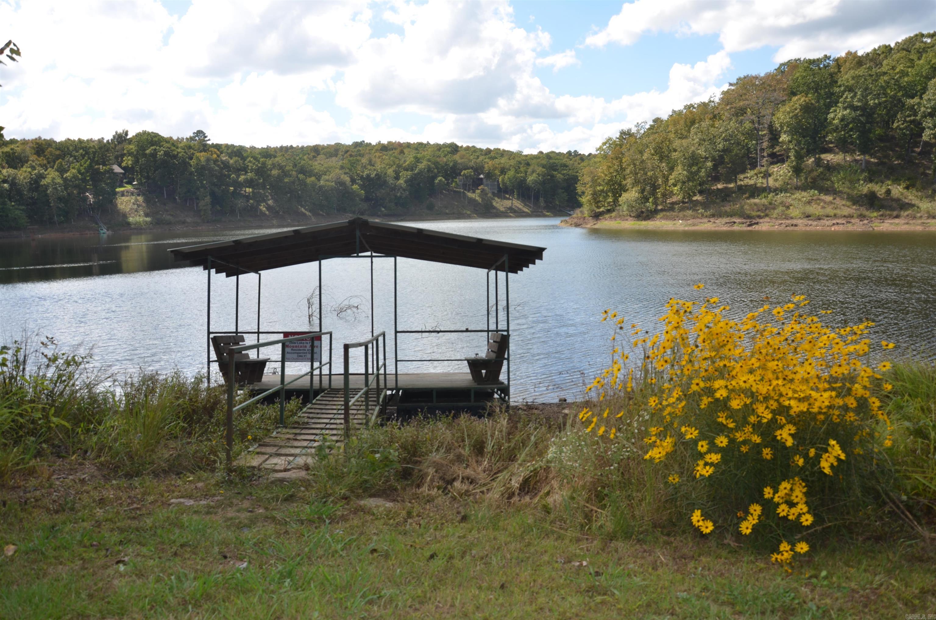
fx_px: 700
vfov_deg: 47.7
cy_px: 310
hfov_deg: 67.5
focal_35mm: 27
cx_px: 468
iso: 100
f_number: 7.1
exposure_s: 1/250
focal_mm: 18
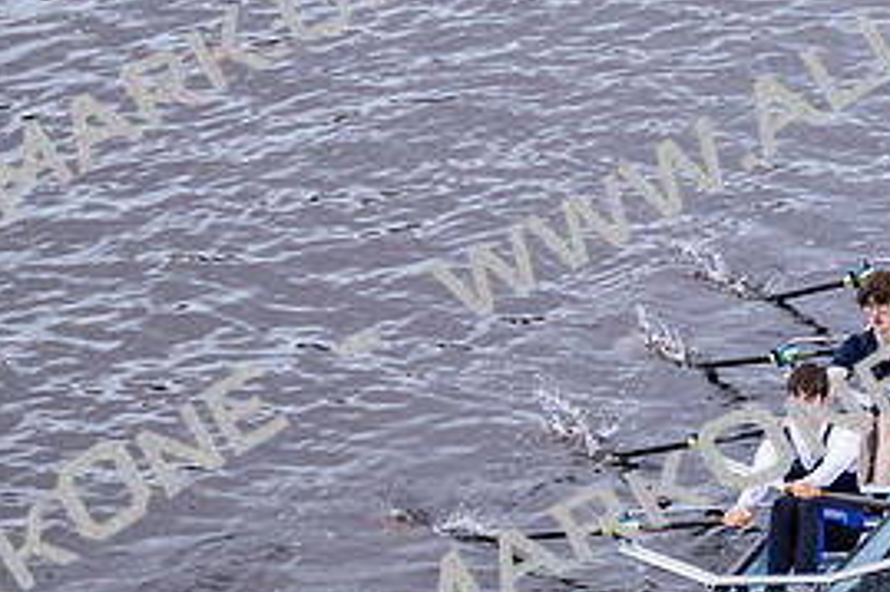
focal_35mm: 403
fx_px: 9957
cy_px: 327
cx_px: 837
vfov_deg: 3.4
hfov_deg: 5.1
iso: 1000
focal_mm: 125
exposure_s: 1/2000
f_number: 2.8
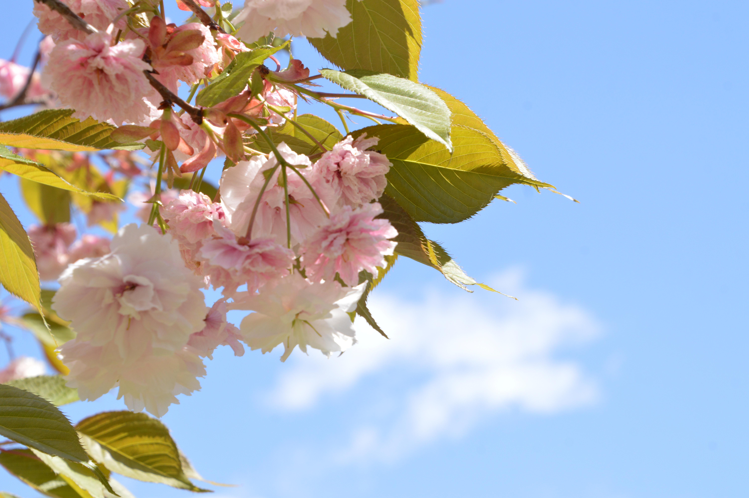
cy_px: 249
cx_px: 374
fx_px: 1933
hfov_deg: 21.9
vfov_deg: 14.7
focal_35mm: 93
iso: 400
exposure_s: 1/320
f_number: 11
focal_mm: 62
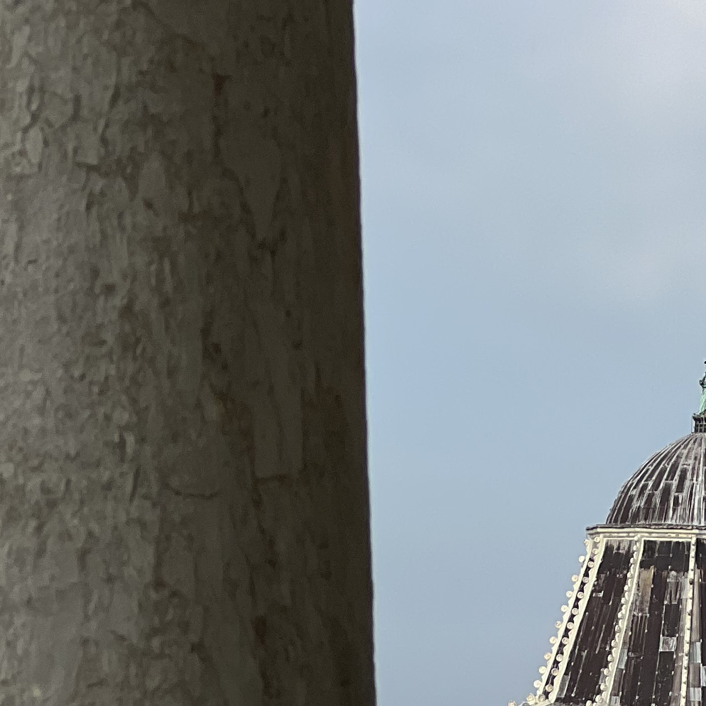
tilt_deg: +4.6
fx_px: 5076
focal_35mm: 220
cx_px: 741
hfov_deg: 7.9
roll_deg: -2.5
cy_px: 361
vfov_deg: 8.0
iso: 32
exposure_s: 1/943
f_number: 2.8
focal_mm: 9
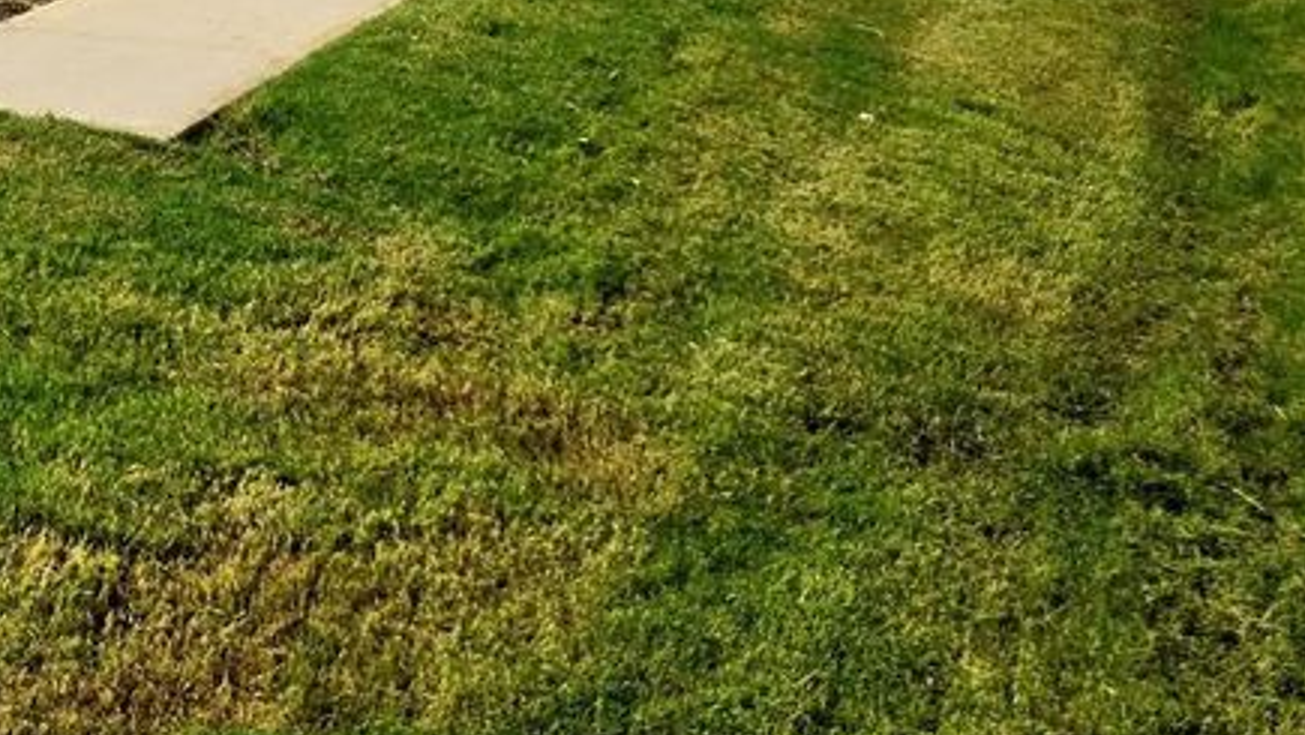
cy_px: -348
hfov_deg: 31.7
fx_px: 2042
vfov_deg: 18.3
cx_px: -105
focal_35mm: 59
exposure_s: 1/833
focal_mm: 6.3
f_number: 1.7
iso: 12
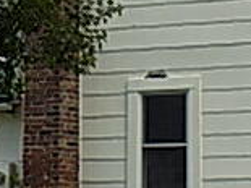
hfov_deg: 11.7
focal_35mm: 169
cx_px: 185
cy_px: 58
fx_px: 1224
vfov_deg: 8.8
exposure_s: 1/500
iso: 80
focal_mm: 7.3
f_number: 3.6
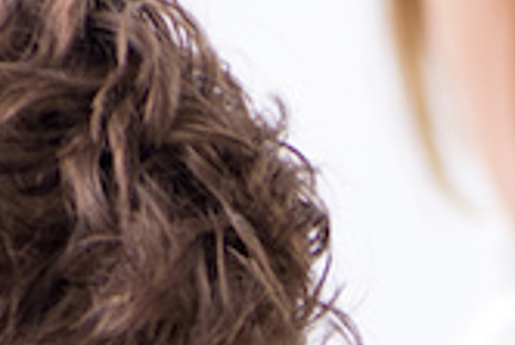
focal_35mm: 760
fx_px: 10881
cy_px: 1049
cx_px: 875
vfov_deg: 1.8
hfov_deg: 2.7
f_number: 5
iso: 125
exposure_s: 1/100
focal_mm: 105
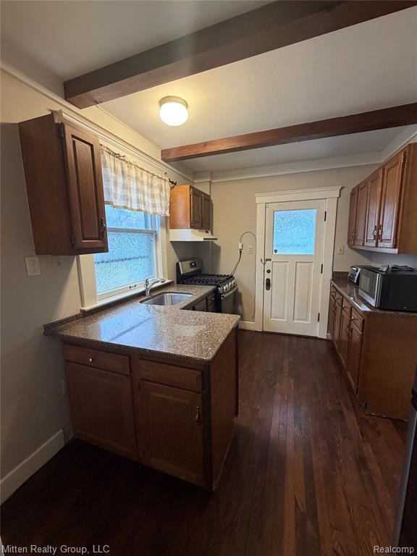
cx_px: 208
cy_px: 278
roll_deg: +1.5
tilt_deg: -9.6
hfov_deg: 85.7
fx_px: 225
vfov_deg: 102.1
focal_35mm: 14
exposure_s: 1/60
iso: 320
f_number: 2.2
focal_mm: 2.22
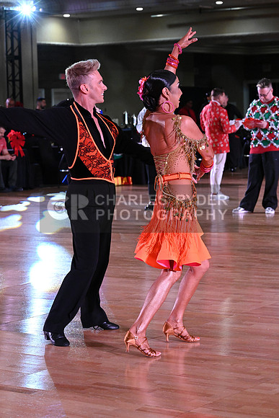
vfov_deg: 21.5
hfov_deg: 14.4
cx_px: 140
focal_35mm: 95
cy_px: 209
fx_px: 1104
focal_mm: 95
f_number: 7.1
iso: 6400
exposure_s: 1/320
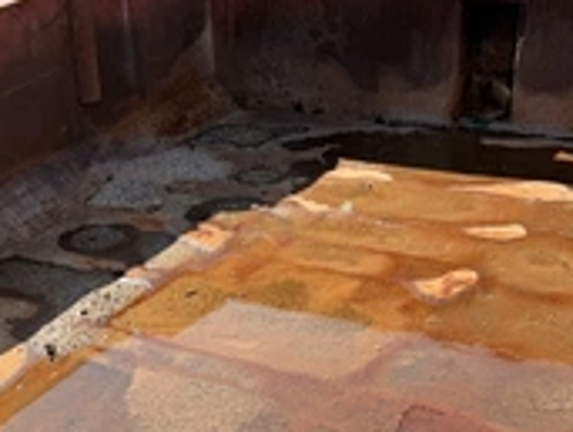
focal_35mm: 56
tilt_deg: -30.8
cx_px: 121
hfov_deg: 33.4
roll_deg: +7.1
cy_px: 439
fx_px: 929
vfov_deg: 24.9
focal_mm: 6.76
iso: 80
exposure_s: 1/2370
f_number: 1.78
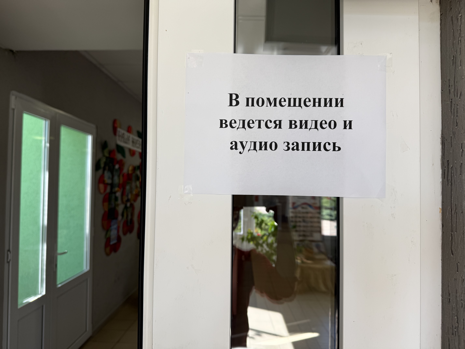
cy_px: 174
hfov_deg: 71.6
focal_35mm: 24
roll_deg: -1.2
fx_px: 322
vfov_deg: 56.8
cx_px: 232
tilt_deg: +2.2
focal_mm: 6.76
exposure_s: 1/121
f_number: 1.78
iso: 80
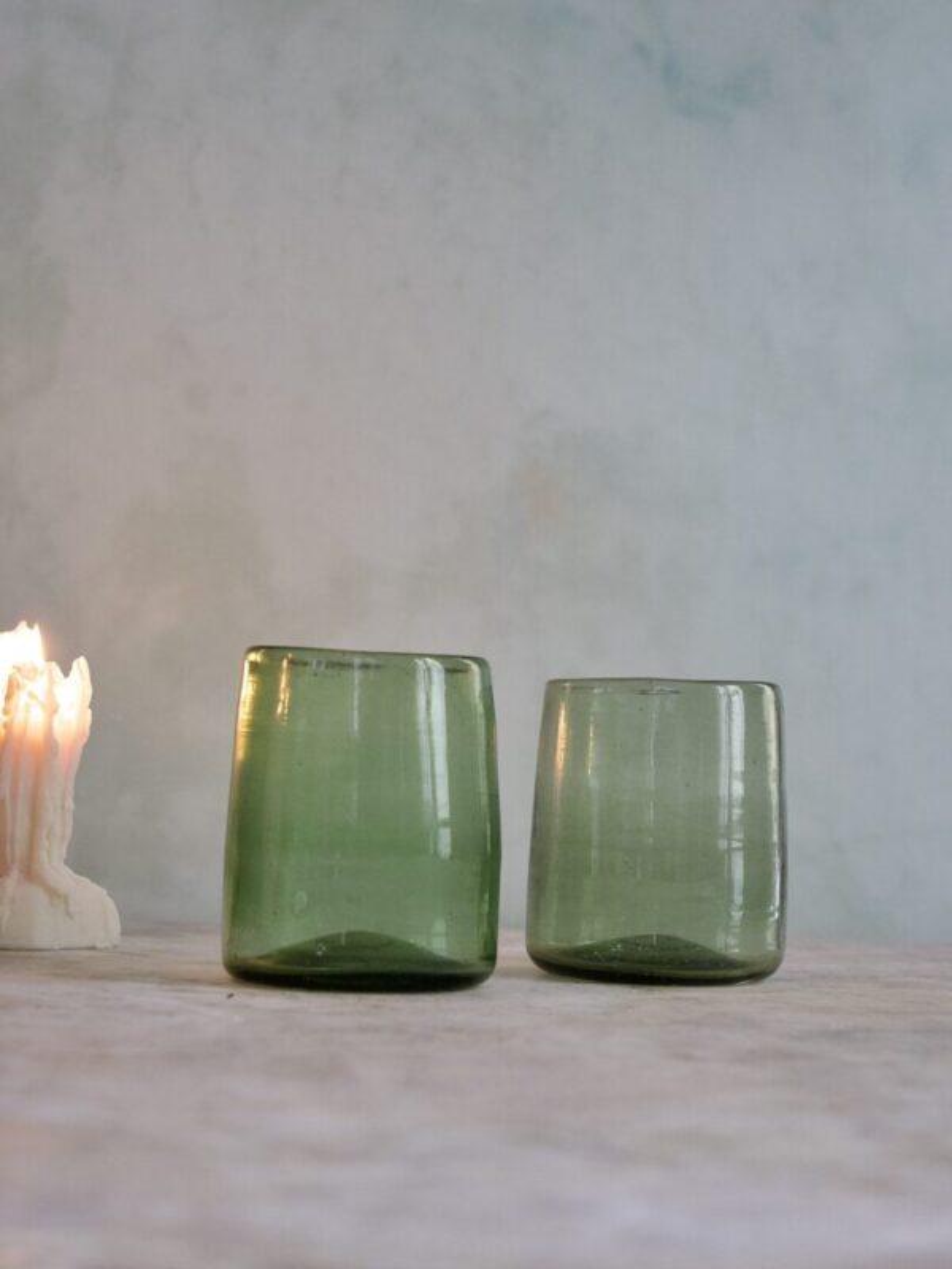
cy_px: 634
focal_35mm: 88
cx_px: 476
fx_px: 3227
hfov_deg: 16.8
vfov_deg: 22.3
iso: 1600
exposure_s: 1/100
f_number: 3.9
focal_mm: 44
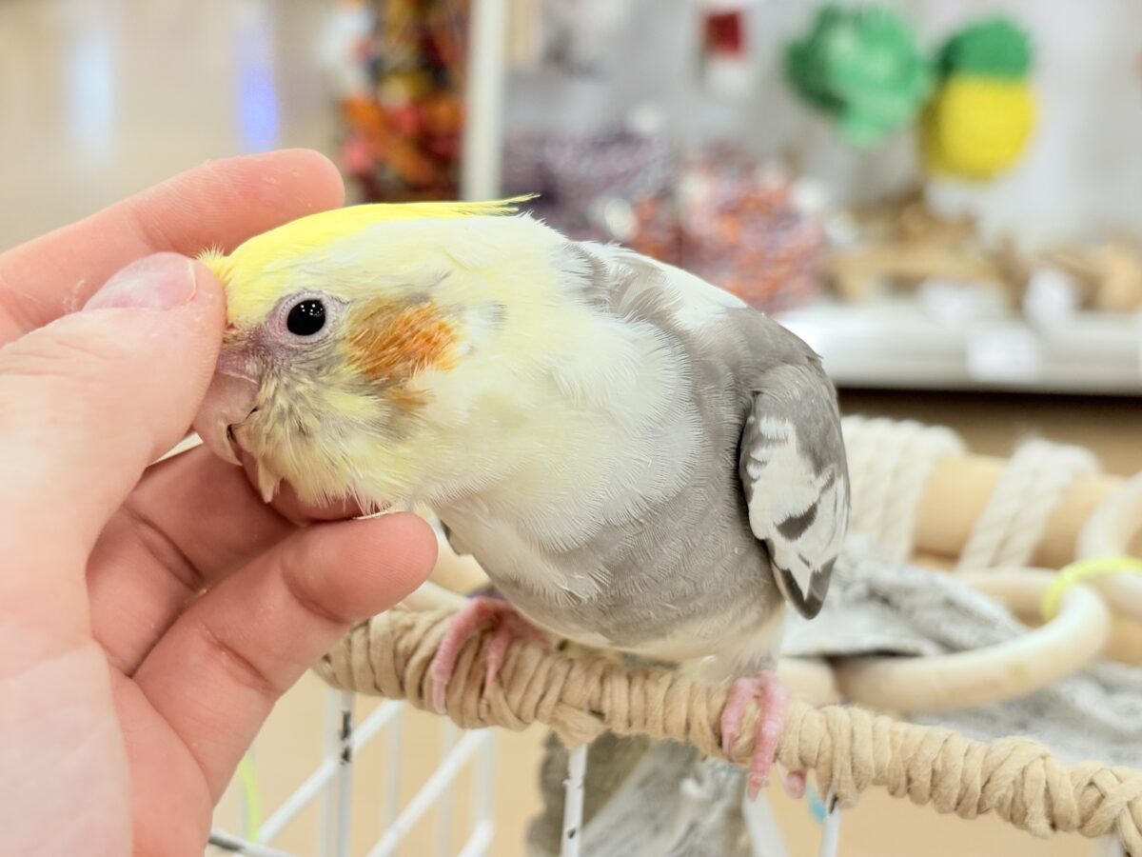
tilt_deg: -18.1
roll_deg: -2.0
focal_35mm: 52
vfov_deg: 28.0
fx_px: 1716
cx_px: 571
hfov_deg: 36.8
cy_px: 428
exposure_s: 1/100
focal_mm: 5.96
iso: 100
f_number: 1.6
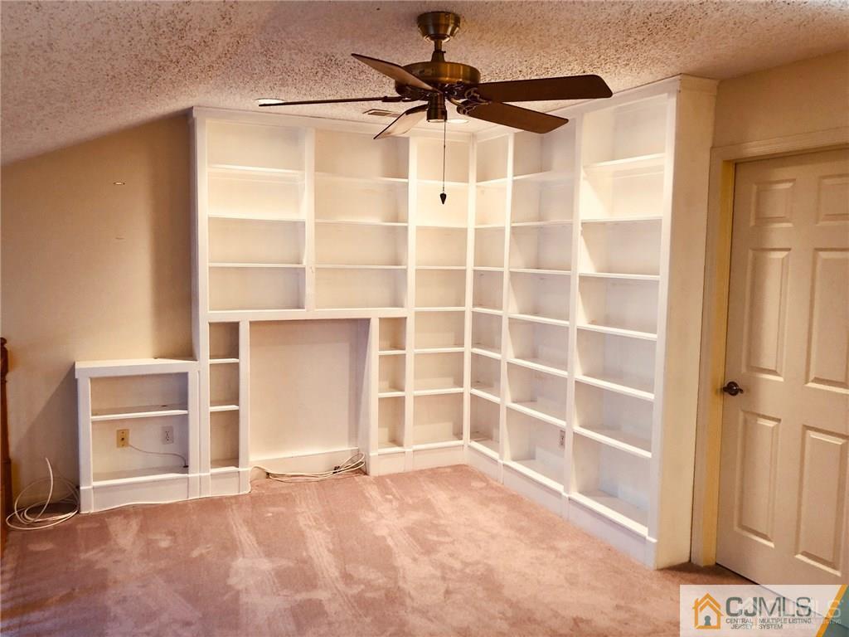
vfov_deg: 49.7
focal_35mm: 28
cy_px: 318
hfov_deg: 63.4
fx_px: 687
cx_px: 424
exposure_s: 1/20
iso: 40
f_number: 1.8
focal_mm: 3.99
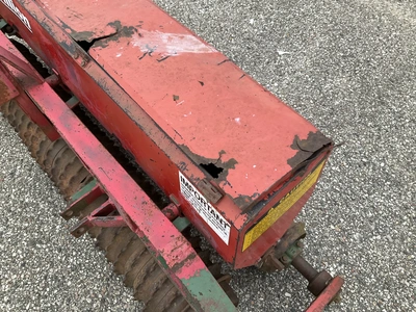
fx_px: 349
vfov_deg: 48.2
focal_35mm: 29
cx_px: 208
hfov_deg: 61.7
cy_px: 156
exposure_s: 1/122
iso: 64
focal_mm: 3
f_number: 1.8
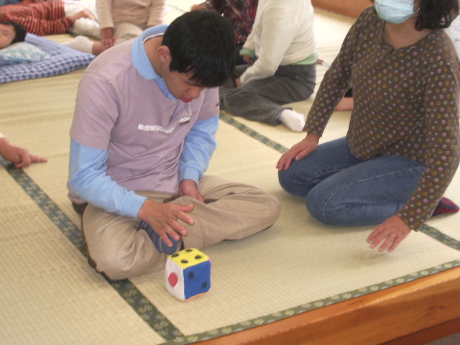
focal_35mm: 62
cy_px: 172
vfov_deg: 23.7
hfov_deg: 31.2
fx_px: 824
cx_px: 230
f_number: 3.5
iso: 100
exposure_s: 1/50
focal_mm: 10.2
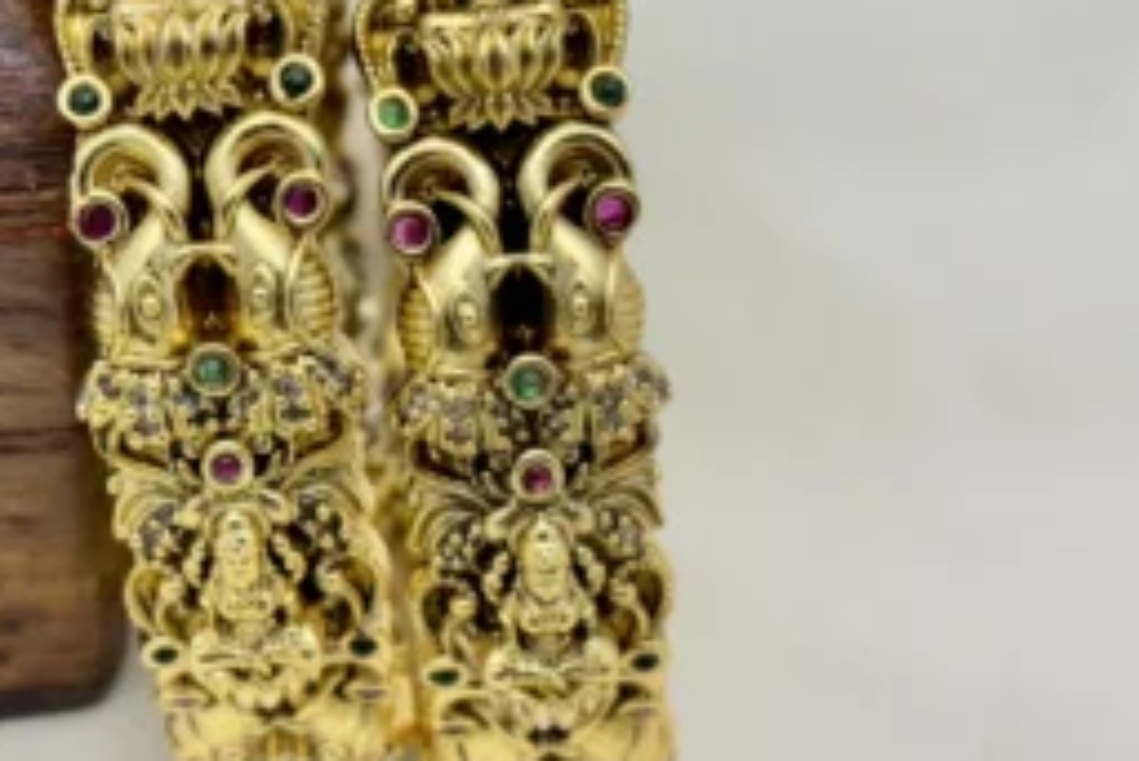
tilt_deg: -52.9
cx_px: 205
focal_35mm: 95
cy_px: 196
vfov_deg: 14.4
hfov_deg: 21.2
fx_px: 3007
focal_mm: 5.96
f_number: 1.6
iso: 64
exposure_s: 1/100
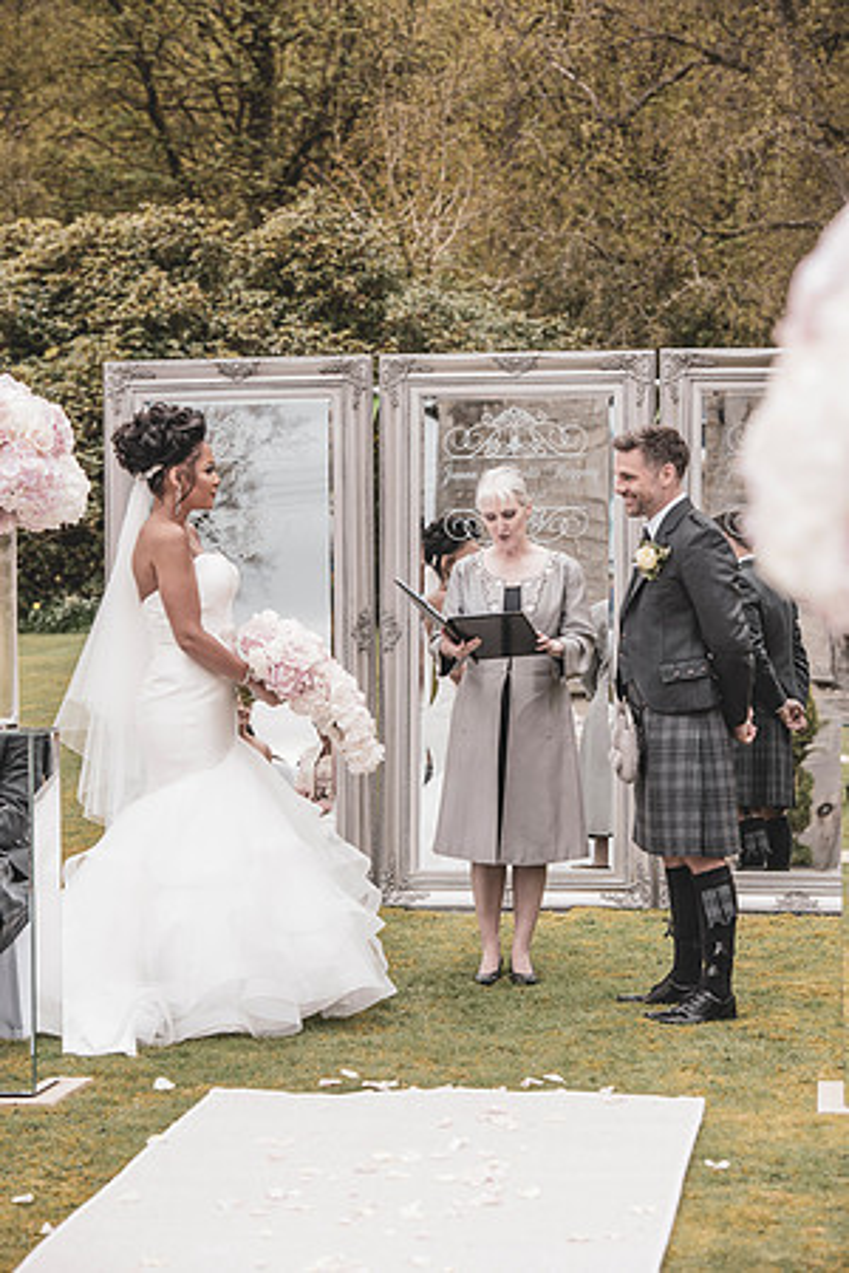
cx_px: 424
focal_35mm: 105
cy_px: 636
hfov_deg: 13.0
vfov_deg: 19.5
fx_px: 3714
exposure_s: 1/320
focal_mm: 105
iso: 250
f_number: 5.6
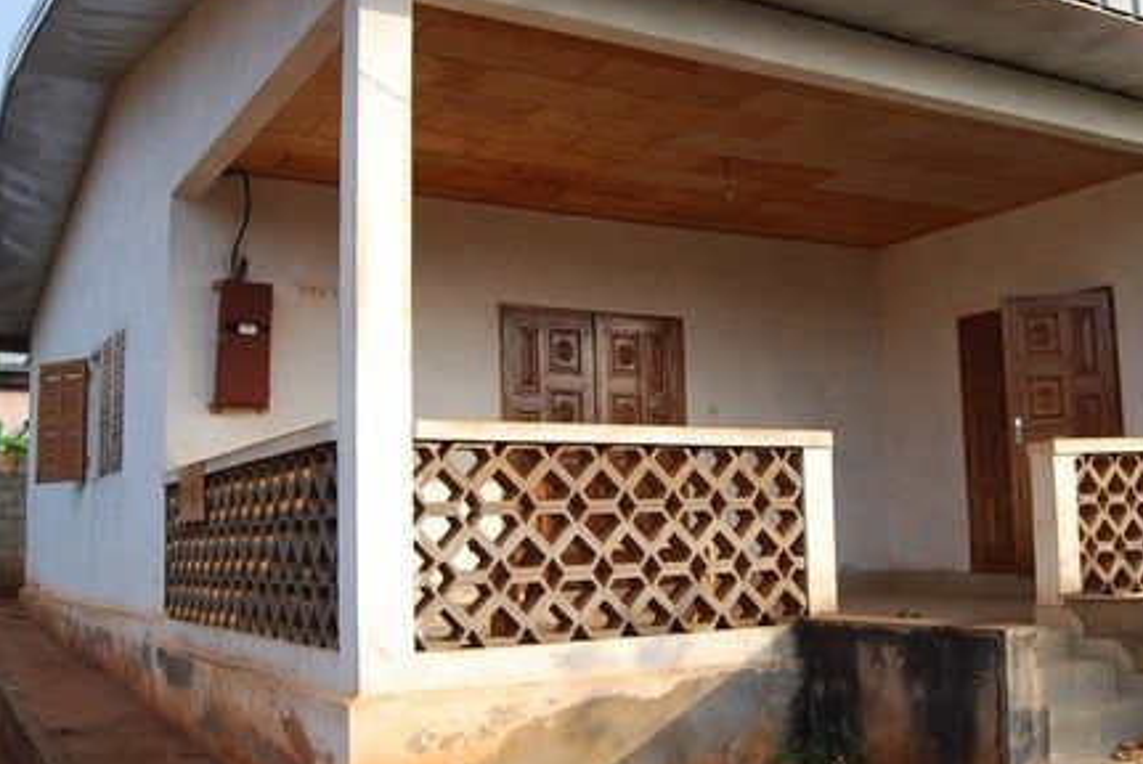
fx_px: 1261
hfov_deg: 48.3
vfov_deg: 33.7
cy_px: 373
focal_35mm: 40
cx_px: 708
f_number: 5.6
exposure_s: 1/125
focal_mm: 19
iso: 110
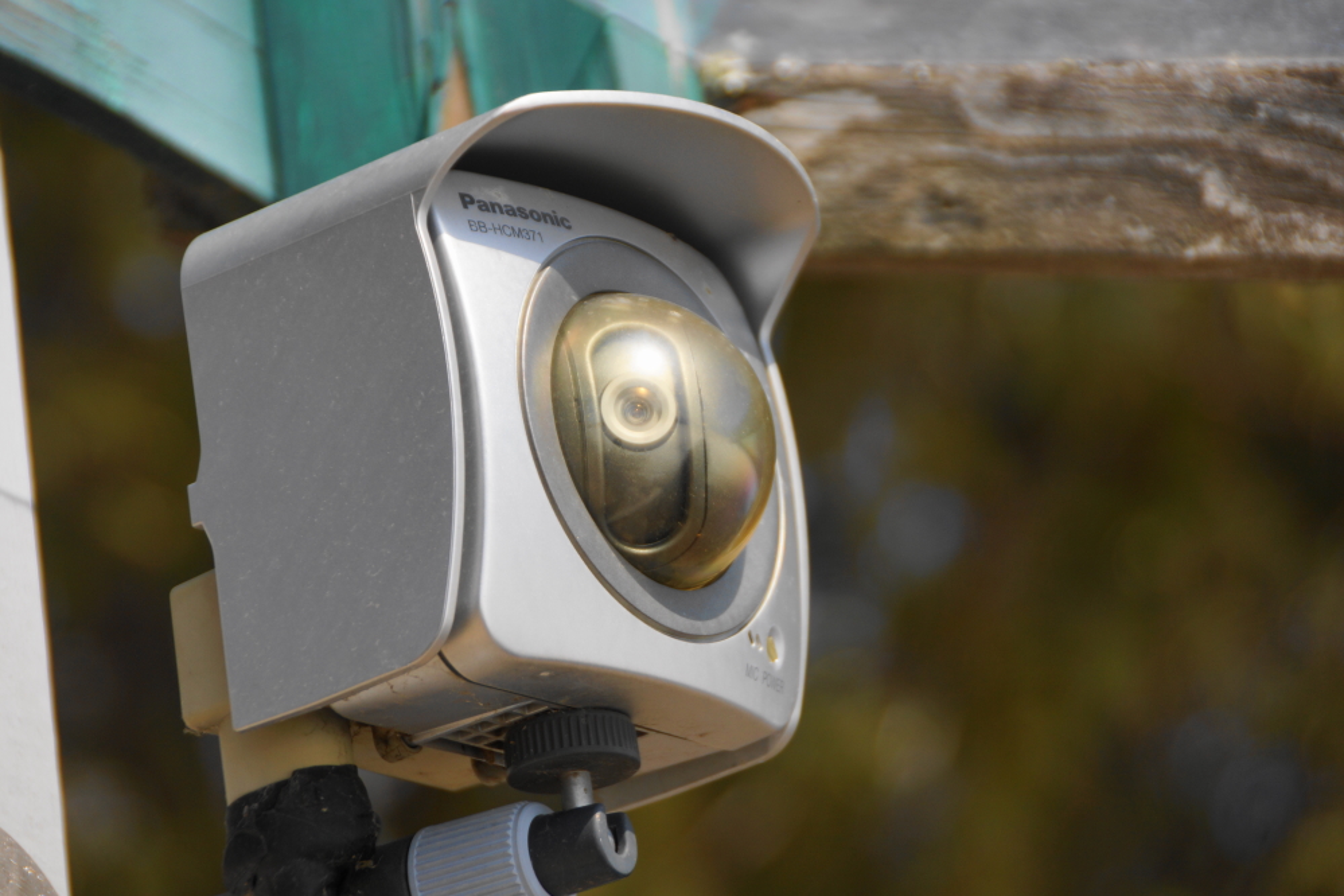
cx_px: 672
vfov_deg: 6.5
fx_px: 7839
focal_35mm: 210
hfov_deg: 9.8
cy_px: 448
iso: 125
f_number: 5.6
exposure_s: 1/250
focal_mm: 140
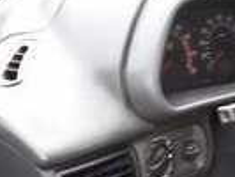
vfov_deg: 9.5
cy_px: 229
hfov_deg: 12.5
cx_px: 295
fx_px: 1046
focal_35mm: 154
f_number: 2.4
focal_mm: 2.93
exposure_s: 1/25
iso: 160
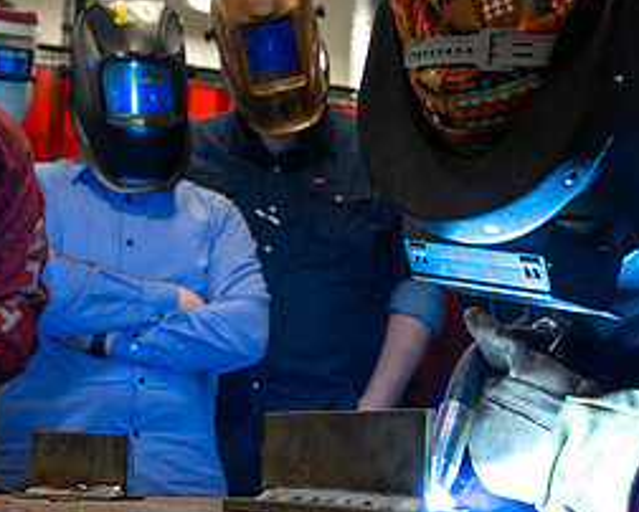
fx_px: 1287
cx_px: 375
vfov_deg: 22.5
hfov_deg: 27.8
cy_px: 237
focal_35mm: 68
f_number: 5
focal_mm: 31.5
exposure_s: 1/15
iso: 80
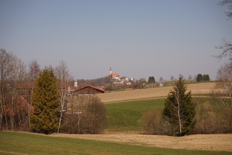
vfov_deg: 19.5
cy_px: 78
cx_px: 116
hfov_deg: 28.8
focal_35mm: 70
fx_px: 451
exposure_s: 1/320
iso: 100
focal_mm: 70
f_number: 9
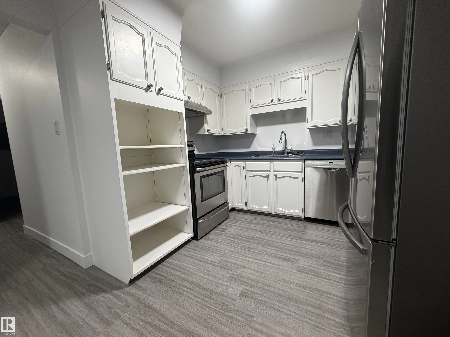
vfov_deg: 85.7
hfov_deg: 102.1
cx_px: 225
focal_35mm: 14
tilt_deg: -6.9
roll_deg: +3.6
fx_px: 182
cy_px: 168
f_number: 2.2
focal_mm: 2.22
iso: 160
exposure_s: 1/60
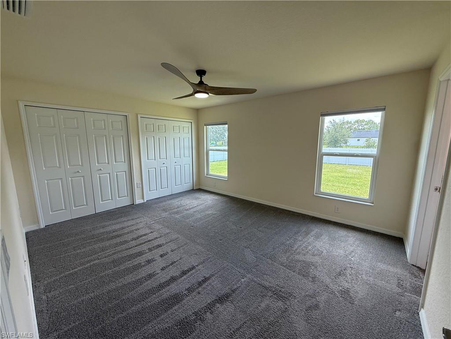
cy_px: 170
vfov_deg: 85.7
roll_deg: -0.2
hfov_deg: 102.1
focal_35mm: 14
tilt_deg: -9.0
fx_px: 182
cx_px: 226
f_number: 2.2
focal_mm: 2.22
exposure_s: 1/120
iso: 80
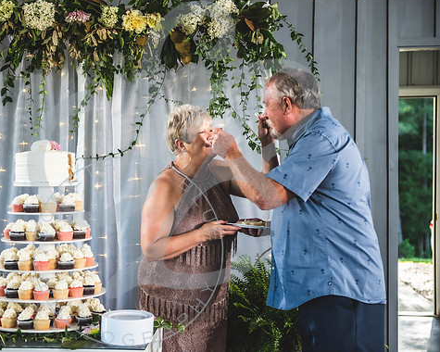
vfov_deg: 24.2
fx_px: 820
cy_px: 174
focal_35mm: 63
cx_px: 174
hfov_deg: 29.9
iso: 320
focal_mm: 55
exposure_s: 1/200
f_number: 2.8
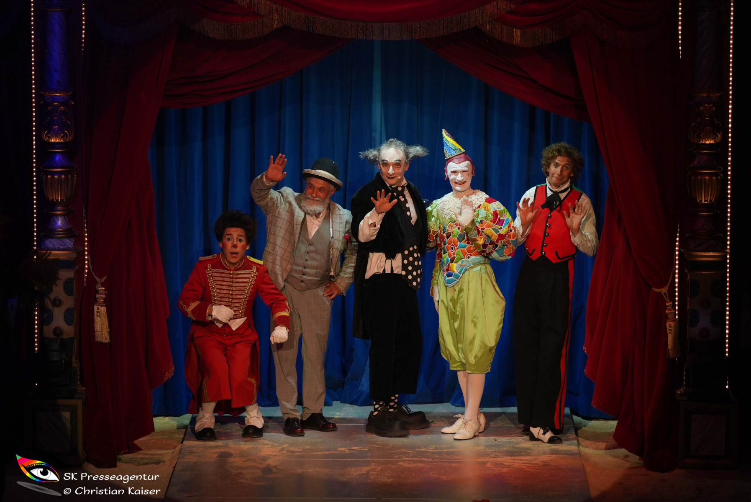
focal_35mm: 225
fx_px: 4697
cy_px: 251
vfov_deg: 6.1
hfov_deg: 9.1
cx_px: 376
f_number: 2.8
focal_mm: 150
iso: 640
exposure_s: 1/250
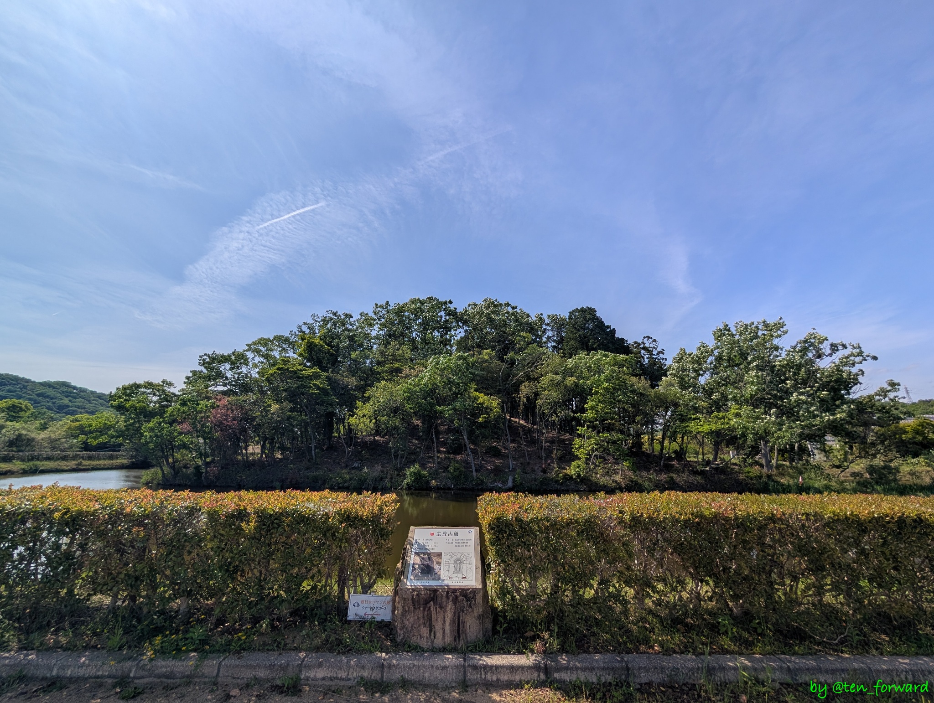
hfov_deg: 110.5
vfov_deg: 94.6
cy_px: 352
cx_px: 467
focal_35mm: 12
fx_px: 324
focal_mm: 2.02
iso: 47
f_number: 1.7
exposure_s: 1/5319
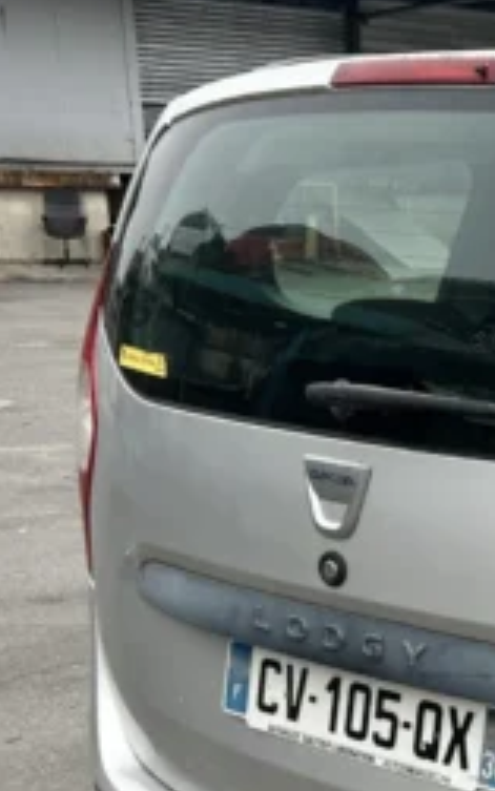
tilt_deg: -16.2
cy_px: 608
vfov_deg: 30.5
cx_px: 728
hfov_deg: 17.8
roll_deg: -2.1
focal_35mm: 66
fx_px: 1424
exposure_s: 1/632
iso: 50
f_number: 1.5
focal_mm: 5.7
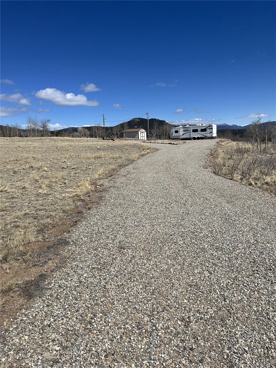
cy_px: 184
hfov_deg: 53.1
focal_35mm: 26
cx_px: 138
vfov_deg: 67.3
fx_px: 276
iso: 50
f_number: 1.6
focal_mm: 5.1
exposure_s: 1/7353
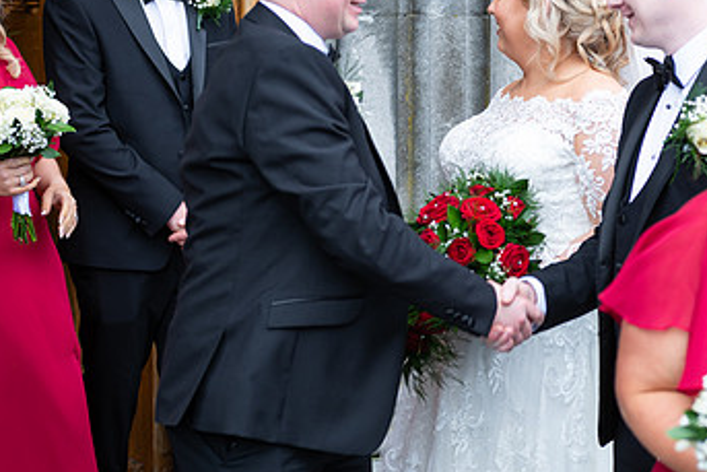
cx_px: 511
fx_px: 1827
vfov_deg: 14.7
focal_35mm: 93
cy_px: 154
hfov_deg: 21.7
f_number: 3.5
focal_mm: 55
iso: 125
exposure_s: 1/160
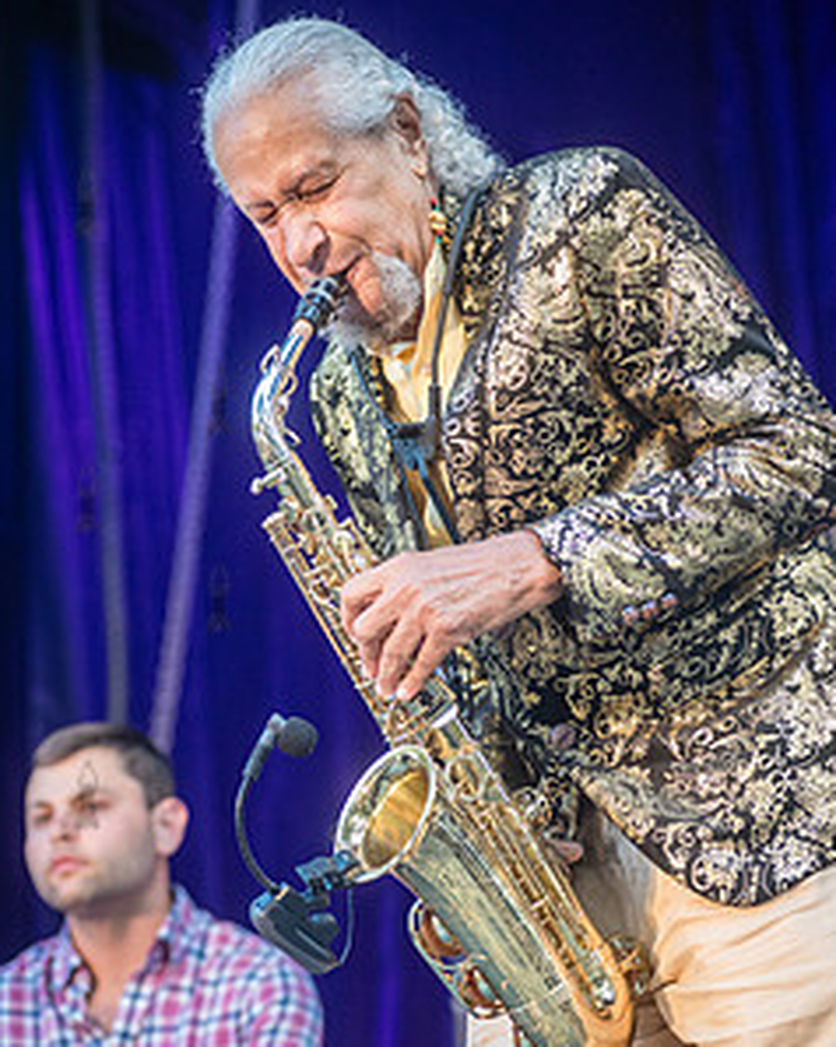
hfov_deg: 12.6
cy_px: 499
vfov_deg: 15.8
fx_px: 3777
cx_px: 481
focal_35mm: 122
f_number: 4
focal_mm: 86
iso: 2500
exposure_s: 1/640
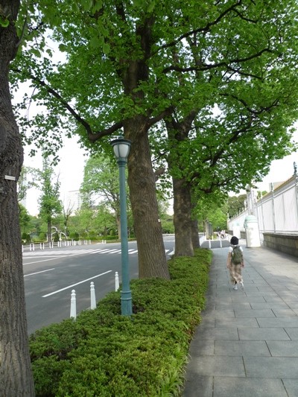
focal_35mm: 24
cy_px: 198
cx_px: 149
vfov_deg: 71.6
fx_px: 275
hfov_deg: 56.8
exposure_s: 1/250
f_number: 2.8
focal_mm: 5.1
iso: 80
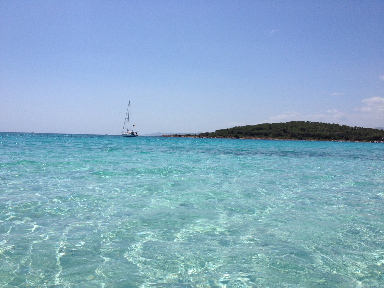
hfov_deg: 52.6
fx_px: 388
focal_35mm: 35
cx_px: 192
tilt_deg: -4.3
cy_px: 144
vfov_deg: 40.7
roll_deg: -1.3
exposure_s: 1/3460
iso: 50
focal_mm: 4.28
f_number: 2.4
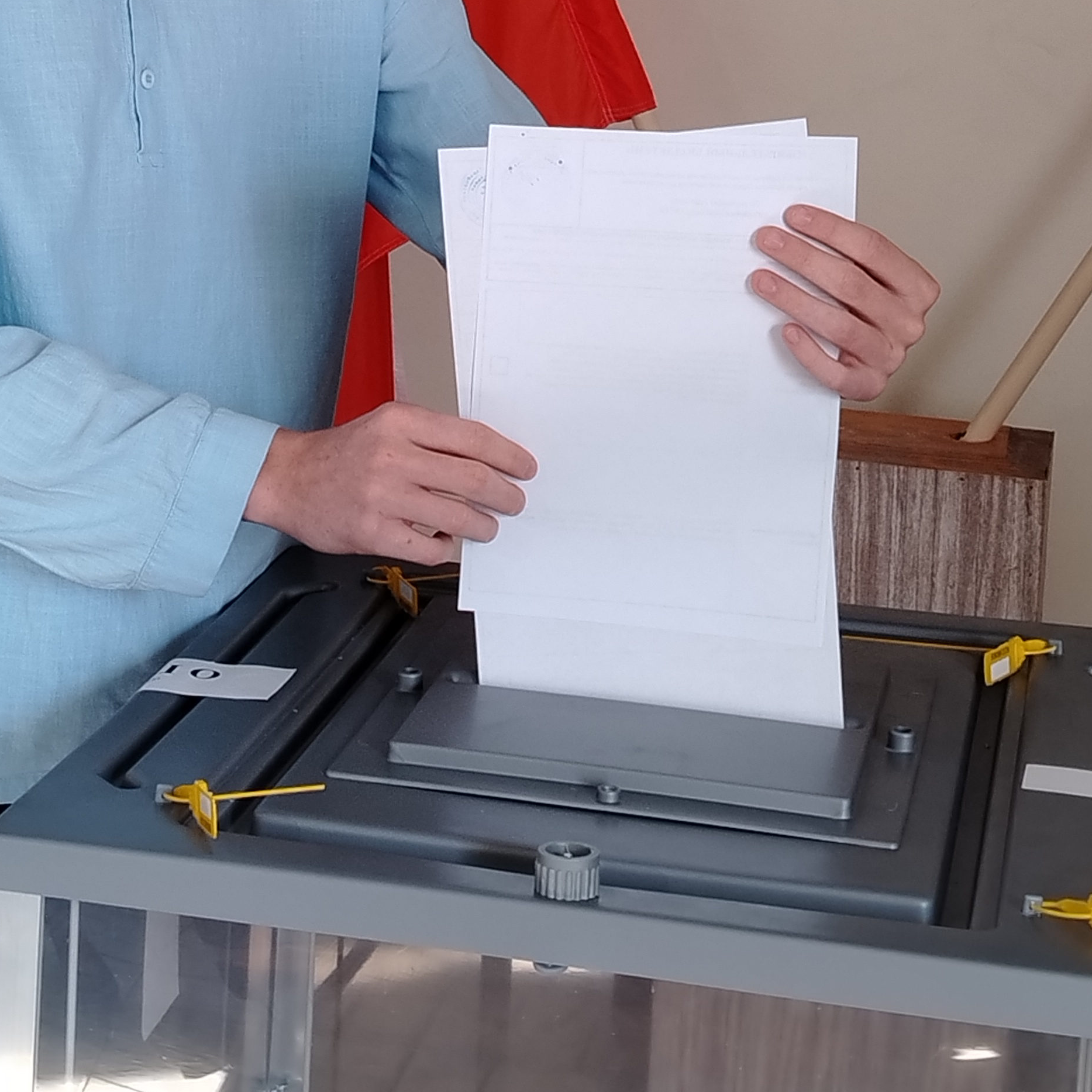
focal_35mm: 89
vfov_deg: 19.2
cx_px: 439
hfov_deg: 19.5
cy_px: 109
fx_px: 3176
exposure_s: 1/50
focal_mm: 5.25
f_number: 1.75
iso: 519
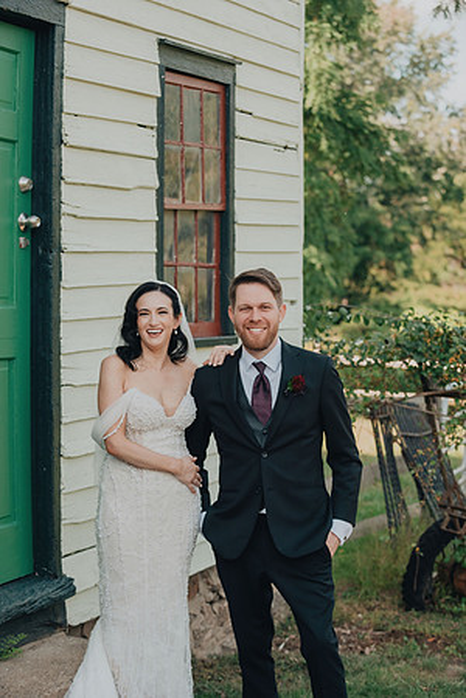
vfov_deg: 28.8
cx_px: 233
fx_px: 1359
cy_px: 349
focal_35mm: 70
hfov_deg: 19.5
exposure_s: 1/1600
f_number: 4
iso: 800
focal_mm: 70
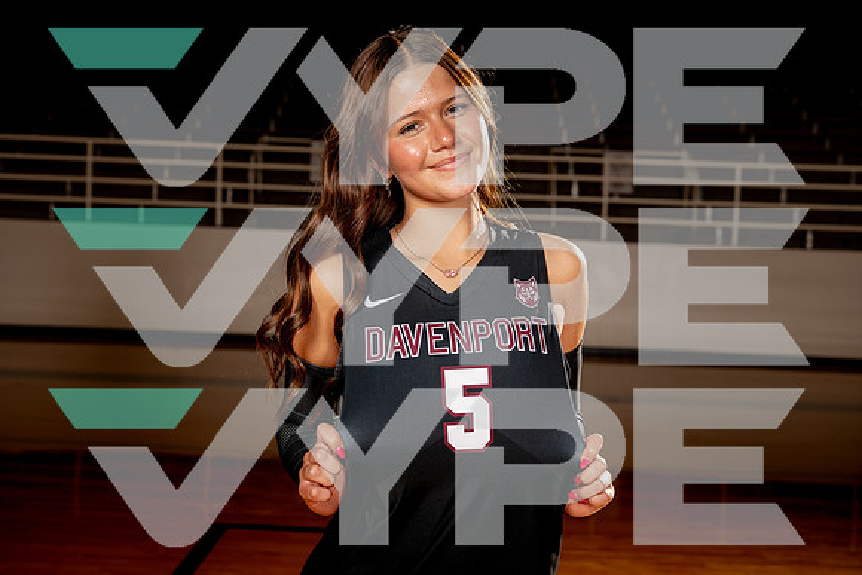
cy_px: 288
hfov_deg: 39.6
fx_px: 1197
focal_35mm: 50
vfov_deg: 27.0
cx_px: 431
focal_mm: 50
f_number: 5.6
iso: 100
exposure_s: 1/250
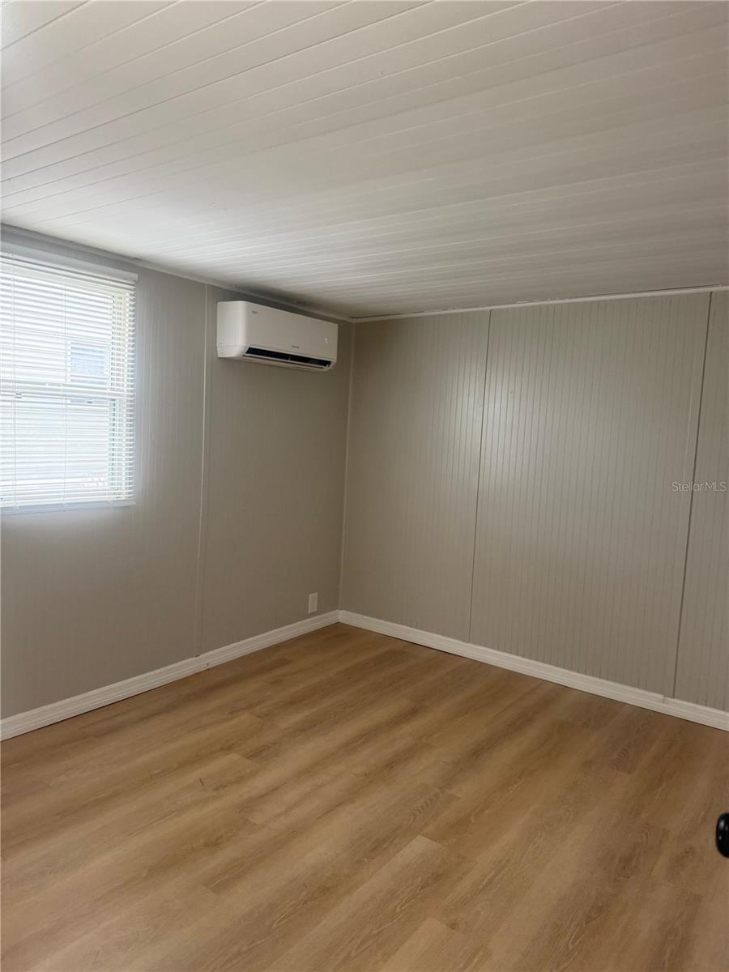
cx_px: 364
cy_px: 486
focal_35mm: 24
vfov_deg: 71.6
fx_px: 674
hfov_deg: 56.8
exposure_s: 1/202
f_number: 1.78
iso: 200
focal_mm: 6.76
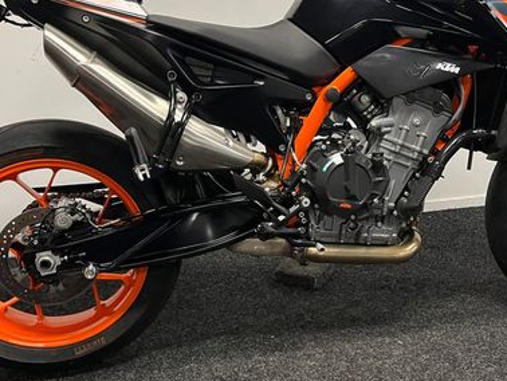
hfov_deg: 42.7
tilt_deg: -14.6
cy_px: 150
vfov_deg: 32.8
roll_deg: -0.7
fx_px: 645
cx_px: 300
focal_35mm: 44
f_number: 1.6
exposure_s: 1/50
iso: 125
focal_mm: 5.1
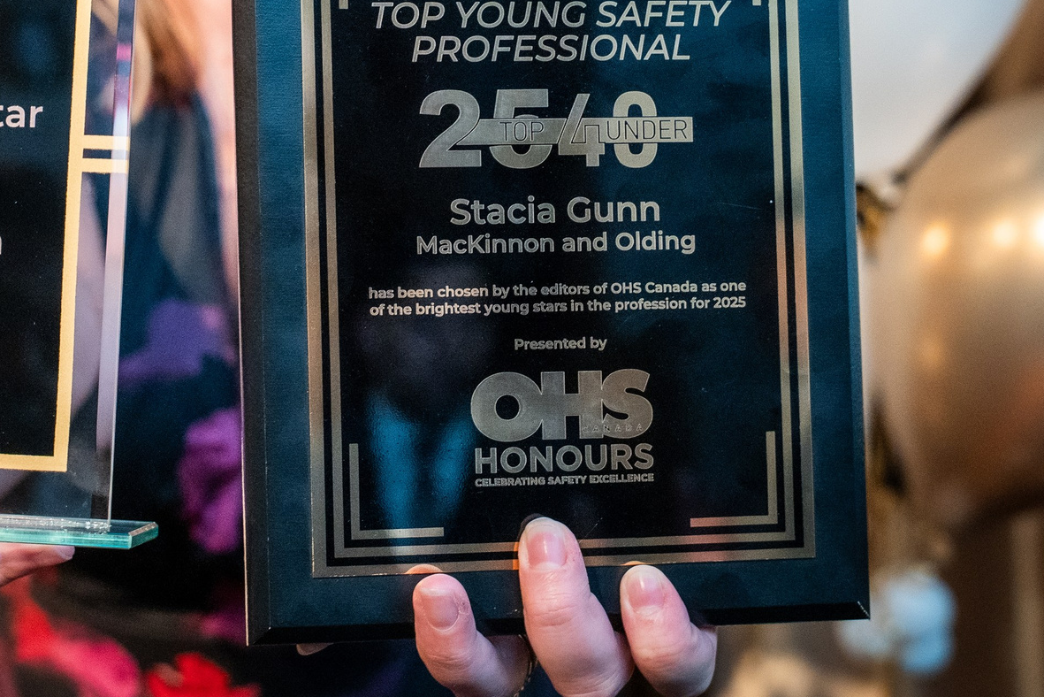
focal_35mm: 86
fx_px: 2494
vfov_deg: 15.8
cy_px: 167
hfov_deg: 23.5
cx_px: 325
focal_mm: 37
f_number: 4
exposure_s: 1/160
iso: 2500
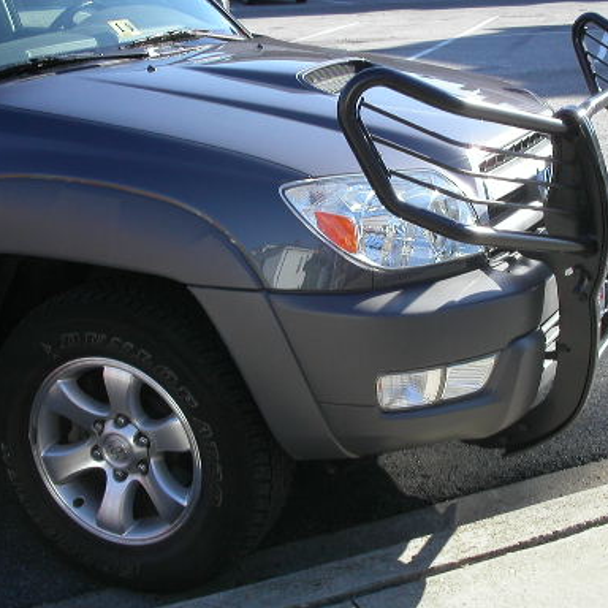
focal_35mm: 56
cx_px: 347
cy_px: 241
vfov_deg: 30.5
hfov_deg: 30.5
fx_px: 1113
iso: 100
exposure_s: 1/250
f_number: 5.6
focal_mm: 7.8
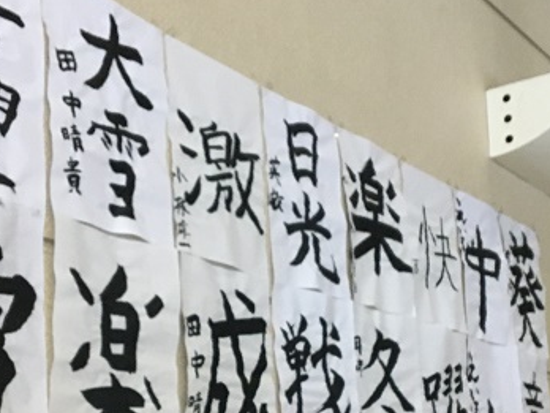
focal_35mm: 68
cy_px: 373
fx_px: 1080
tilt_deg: +8.0
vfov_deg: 21.1
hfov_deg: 28.5
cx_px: 243
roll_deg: +2.5
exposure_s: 1/30
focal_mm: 4.15
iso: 200
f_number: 2.2
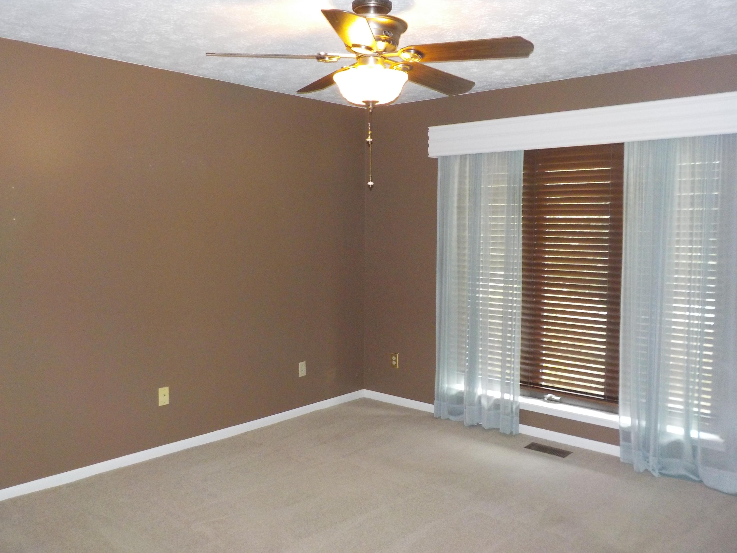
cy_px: 276
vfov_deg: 46.8
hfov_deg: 60.0
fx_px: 639
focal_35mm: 30
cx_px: 368
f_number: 3.3
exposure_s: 1/30
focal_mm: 4.1
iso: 450
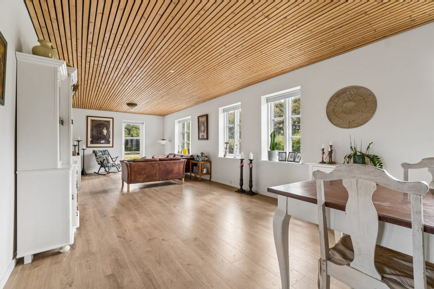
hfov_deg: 100.4
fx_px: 181
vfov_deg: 77.3
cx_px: 217
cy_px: 144
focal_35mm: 15
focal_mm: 10
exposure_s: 1/25
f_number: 8
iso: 200
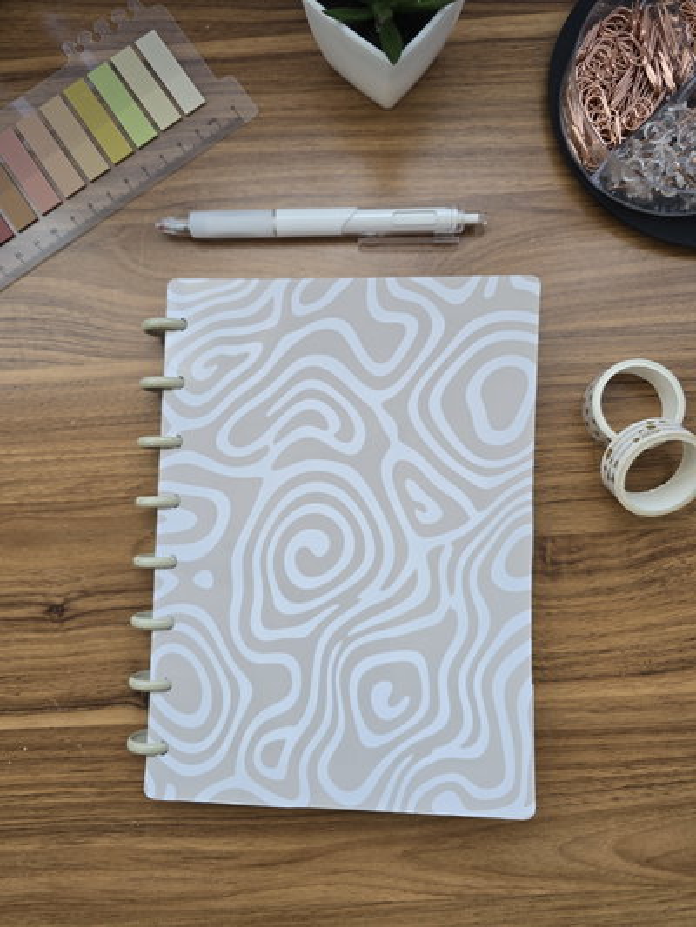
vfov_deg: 73.9
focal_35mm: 23
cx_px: 348
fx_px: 616
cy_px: 464
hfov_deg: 58.9
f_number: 1.7
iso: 100
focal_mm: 6.3
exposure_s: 1/58.6
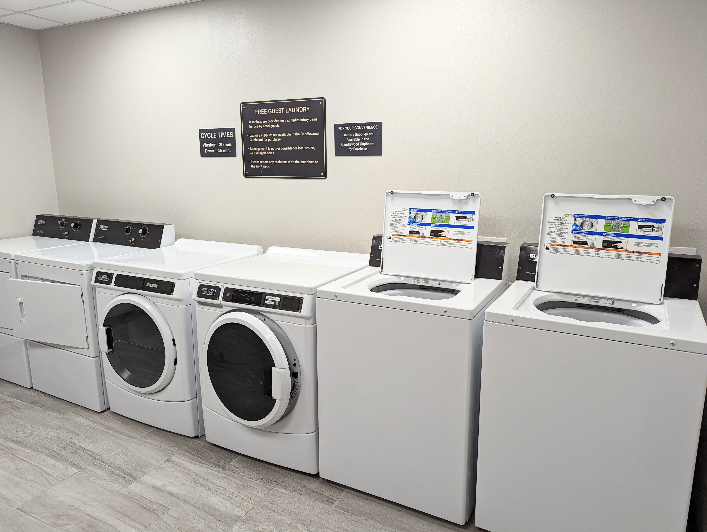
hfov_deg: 71.5
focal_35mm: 24
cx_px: 354
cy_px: 266
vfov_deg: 56.9
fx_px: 491
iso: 135
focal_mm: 6.81
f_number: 1.85
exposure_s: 1/149
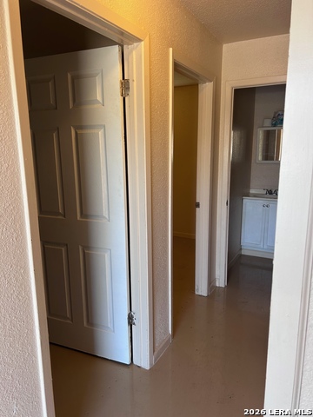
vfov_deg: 67.3
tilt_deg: -10.3
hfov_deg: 53.1
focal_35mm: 26
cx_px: 156
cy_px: 208
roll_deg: +0.1
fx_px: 313
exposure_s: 1/121
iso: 80
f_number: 1.5
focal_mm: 5.7
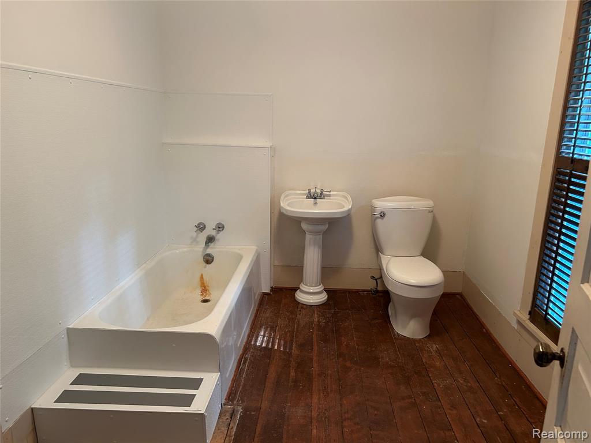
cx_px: 296
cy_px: 222
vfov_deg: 53.1
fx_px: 444
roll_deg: +0.5
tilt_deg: -13.5
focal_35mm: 26
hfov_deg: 67.3
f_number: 1.5
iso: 200
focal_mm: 5.7
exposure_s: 1/60
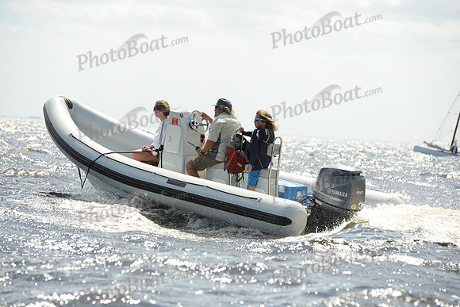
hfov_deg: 11.4
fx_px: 2300
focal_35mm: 180
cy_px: 154
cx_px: 230
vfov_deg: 7.6
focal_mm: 180
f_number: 8
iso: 250
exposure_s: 1/1000
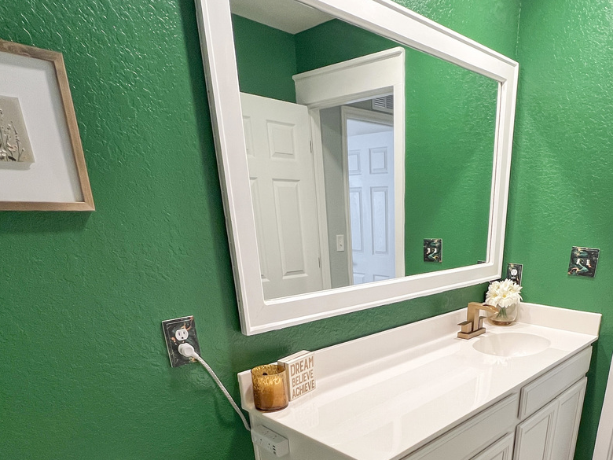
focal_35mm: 24
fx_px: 425
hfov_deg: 69.6
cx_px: 407
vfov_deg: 51.5
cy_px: 397
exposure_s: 1/60
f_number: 1.8
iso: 125
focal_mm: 1.57
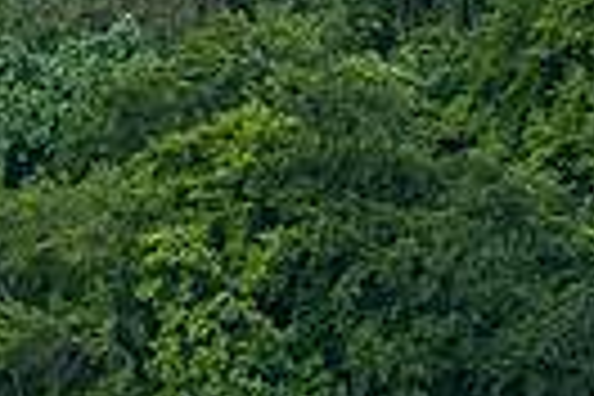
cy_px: 558
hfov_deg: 0.8
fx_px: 40207
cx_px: 299
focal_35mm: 2437
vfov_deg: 0.6
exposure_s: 1/640
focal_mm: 280
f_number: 8
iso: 200
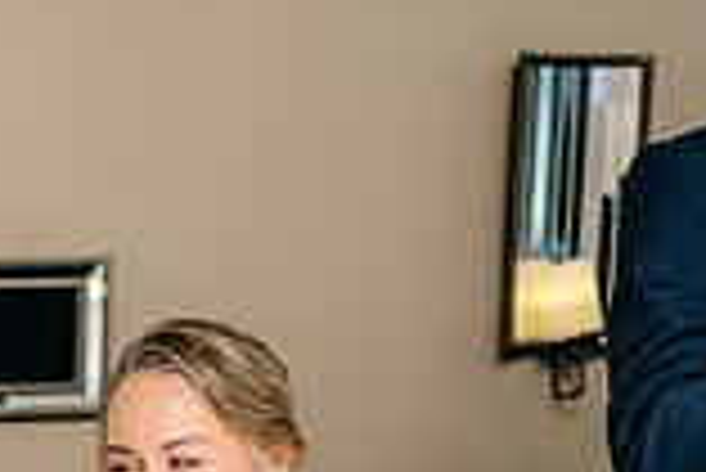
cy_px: 596
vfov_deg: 10.4
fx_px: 2532
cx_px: -387
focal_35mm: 129
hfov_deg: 14.7
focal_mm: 35
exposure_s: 1/200
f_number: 1.4
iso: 800
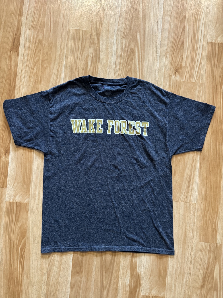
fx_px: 206
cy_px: 149
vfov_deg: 71.6
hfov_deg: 56.8
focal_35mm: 24
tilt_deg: -88.6
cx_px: 112
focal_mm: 6.76
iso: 800
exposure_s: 1/60
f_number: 1.78
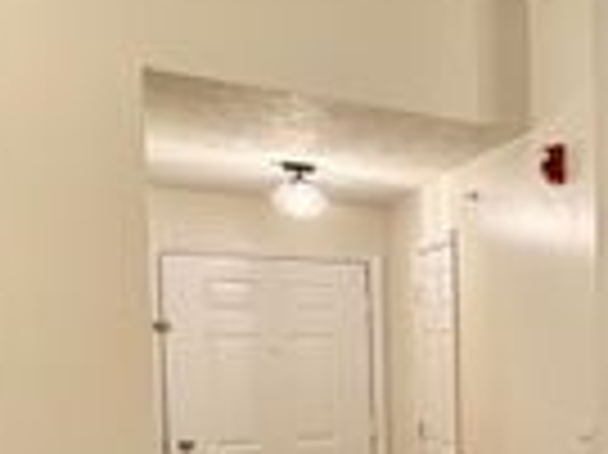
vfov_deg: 27.3
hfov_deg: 23.7
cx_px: 1027
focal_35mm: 52
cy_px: 380
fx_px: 913
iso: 400
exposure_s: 1/60
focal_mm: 2.22
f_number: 2.2
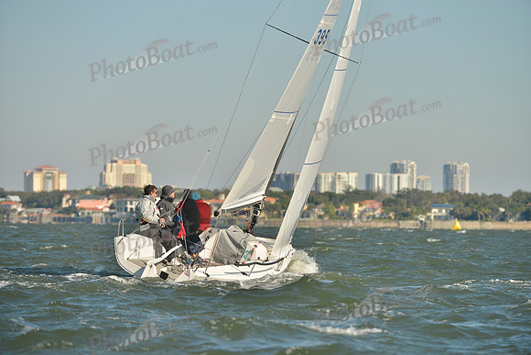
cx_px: 266
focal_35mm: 260
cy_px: 178
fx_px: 3836
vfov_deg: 5.3
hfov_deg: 7.9
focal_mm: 260
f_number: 5.6
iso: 200
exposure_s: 1/1250
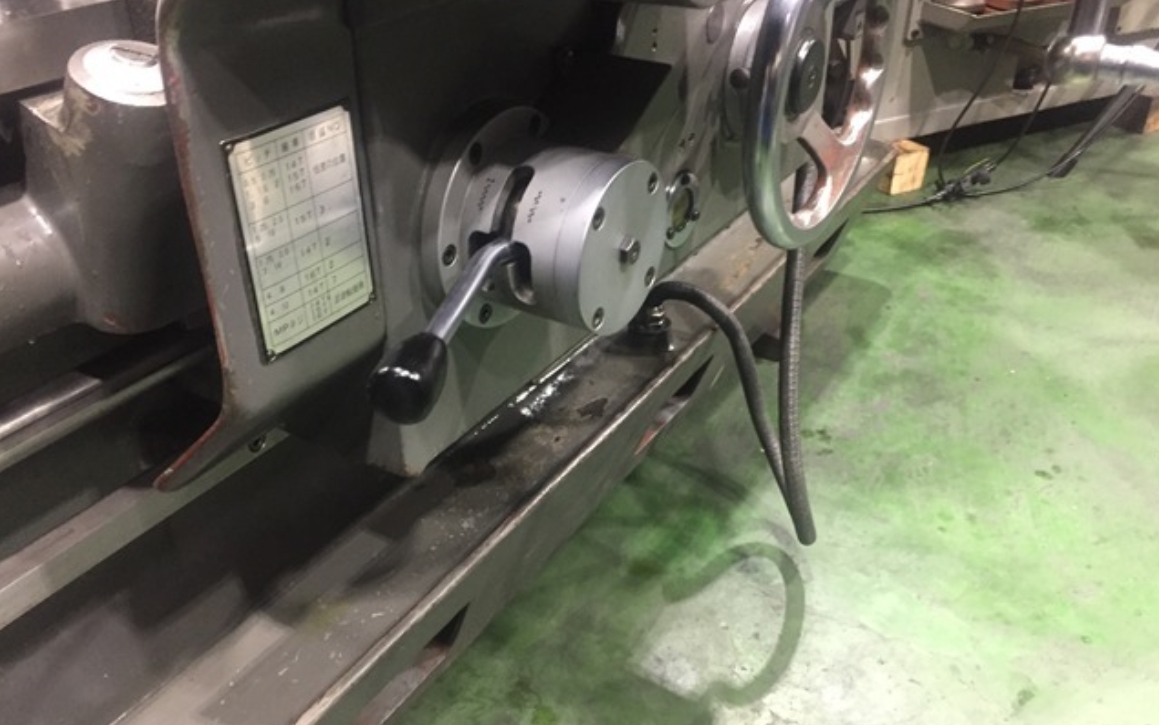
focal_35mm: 31
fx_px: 979
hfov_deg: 61.2
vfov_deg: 40.6
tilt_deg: -31.4
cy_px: 358
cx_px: 582
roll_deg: -0.2
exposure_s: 1/24
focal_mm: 4.15
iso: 250
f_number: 2.2
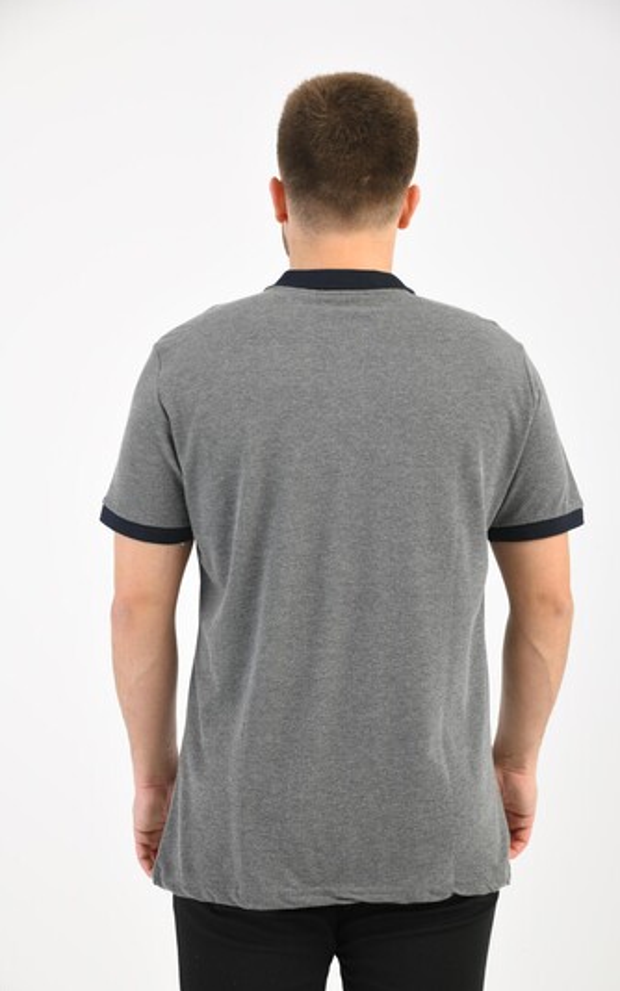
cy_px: 492
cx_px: 332
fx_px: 1837
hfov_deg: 19.2
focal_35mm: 68
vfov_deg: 30.2
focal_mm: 66
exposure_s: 1/160
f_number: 7.1
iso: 100
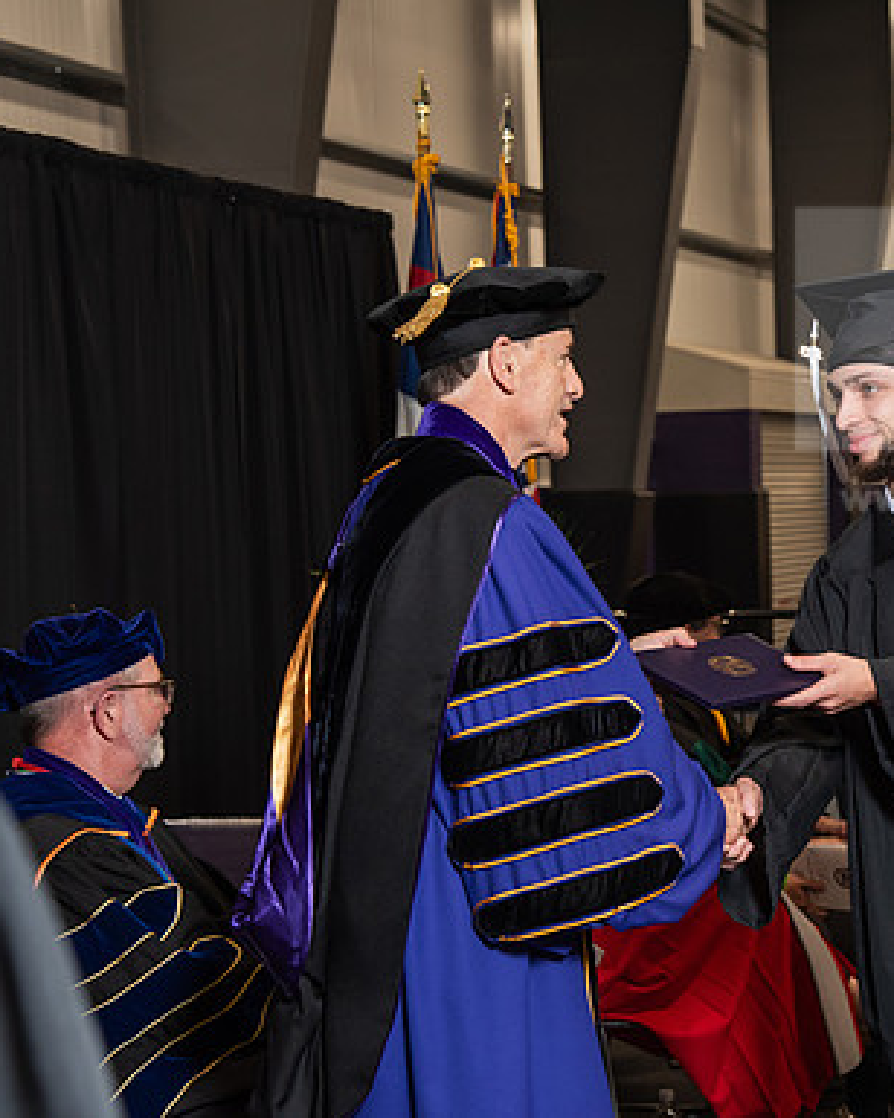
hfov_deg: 16.6
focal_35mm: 92
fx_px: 3043
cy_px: 559
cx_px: 708
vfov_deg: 20.8
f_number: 5.6
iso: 1600
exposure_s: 1/125
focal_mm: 65
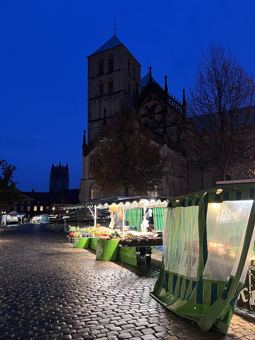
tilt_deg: +9.9
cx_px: 128
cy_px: 170
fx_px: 255
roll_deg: +0.7
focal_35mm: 26
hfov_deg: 53.1
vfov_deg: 67.3
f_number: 1.5
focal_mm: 5.7
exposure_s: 1/33
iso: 400
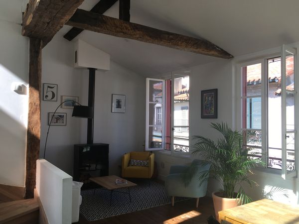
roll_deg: -0.3
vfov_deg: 48.2
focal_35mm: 29
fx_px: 250
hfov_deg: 61.7
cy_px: 112
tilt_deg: +1.1
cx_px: 150
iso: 25
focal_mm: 4.15
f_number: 2.2
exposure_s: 1/223
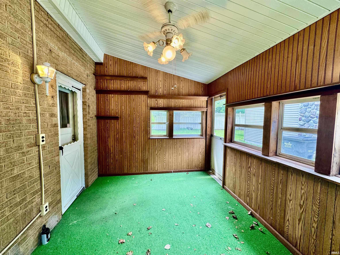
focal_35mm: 14
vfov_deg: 85.7
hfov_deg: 102.1
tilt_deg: -3.7
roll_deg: -0.6
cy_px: 128
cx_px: 170
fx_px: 138
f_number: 2.2
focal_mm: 2.22
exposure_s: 1/120
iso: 125
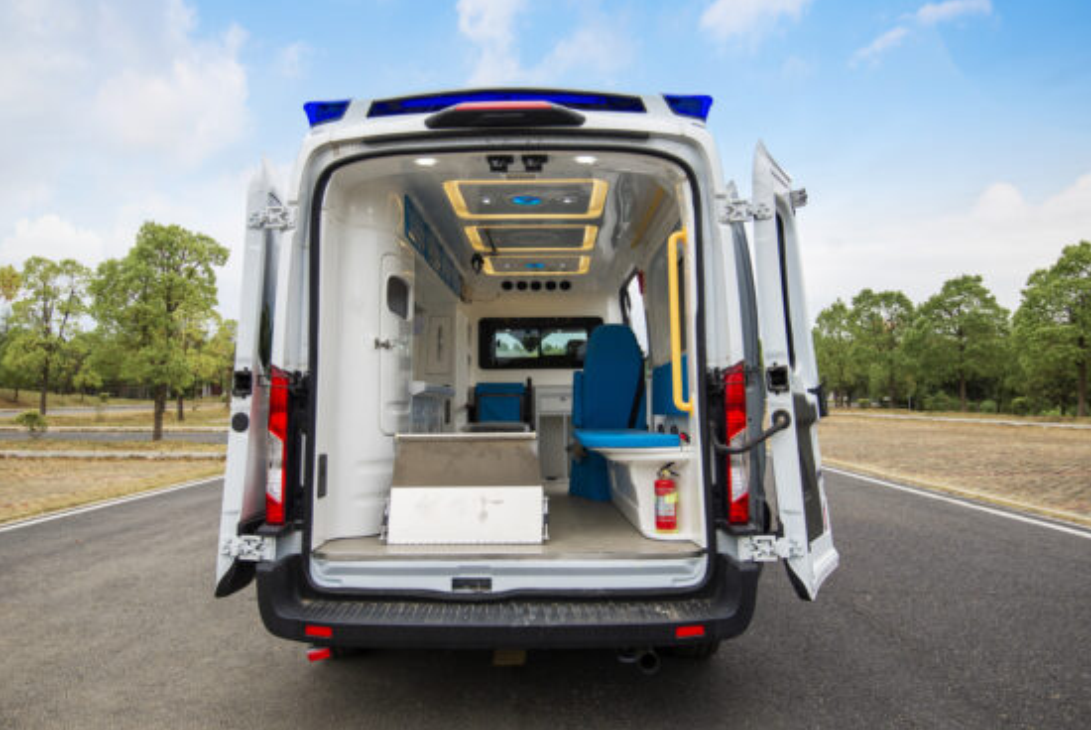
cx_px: 544
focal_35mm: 24
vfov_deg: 53.2
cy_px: 366
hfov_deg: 73.7
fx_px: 728
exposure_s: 1/320
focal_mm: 22
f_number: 5
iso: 100
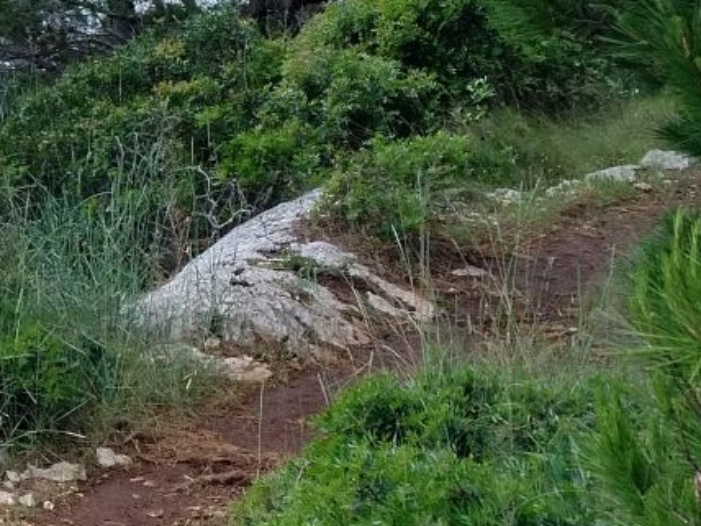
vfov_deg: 14.4
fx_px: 2045
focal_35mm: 101
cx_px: -290
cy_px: 8
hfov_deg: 17.8
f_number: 2.2
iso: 50
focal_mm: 4.75
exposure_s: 1/1753
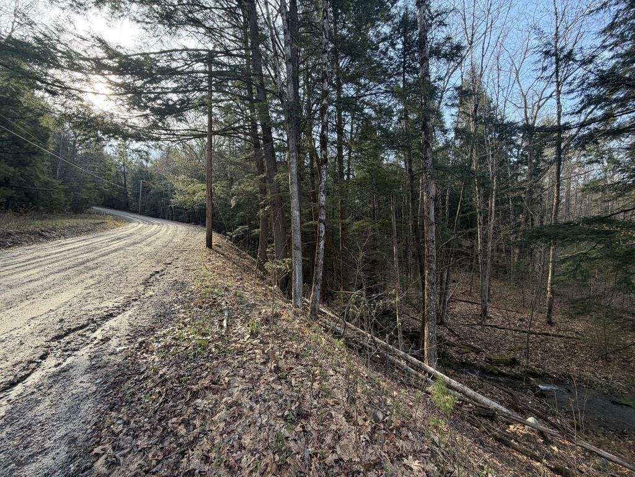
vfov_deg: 85.7
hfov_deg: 102.1
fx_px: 257
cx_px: 318
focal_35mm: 14
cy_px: 238
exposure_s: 1/147
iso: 40
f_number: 2.2
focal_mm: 2.22
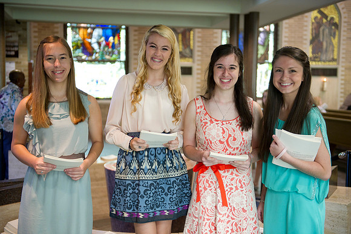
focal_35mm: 50
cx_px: 176
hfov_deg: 39.6
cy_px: 117
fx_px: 487
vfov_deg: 27.0
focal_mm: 50
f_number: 2.8
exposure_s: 1/100
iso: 2000
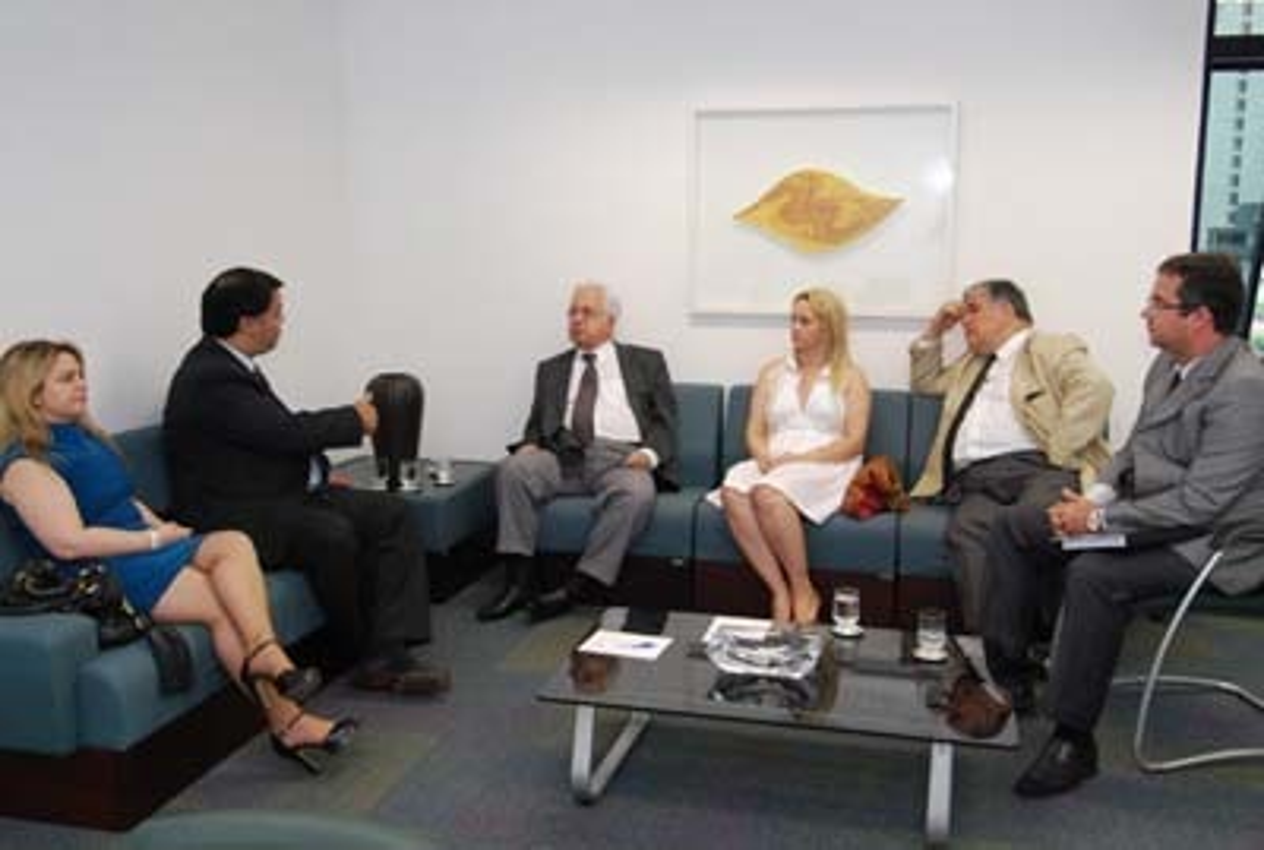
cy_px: 425
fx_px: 1162
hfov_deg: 57.1
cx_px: 632
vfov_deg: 40.2
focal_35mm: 33
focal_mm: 22
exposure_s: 1/40
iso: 800
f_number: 6.3
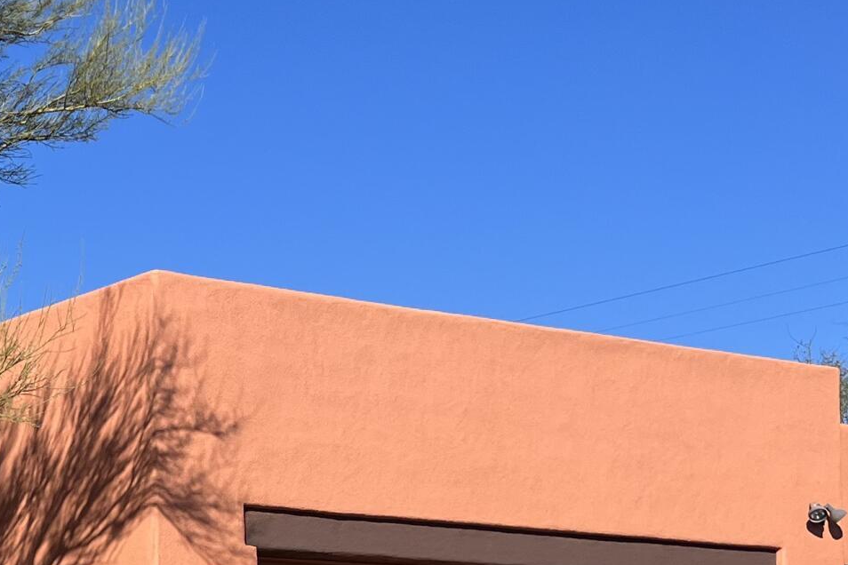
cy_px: 593
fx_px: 2002
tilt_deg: +3.7
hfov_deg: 21.7
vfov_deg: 15.7
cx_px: -237
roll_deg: +0.2
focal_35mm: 85
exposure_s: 1/3831
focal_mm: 5.7
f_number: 1.5
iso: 50
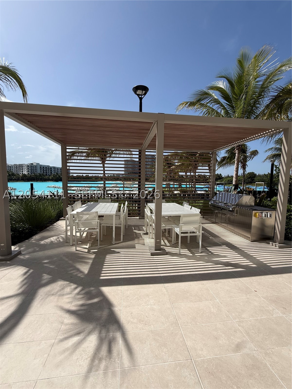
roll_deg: -2.2
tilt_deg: -4.3
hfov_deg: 85.7
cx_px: 146
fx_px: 157
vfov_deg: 102.1
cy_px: 194
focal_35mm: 14
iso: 50
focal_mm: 2.22
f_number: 2.2
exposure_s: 1/2841
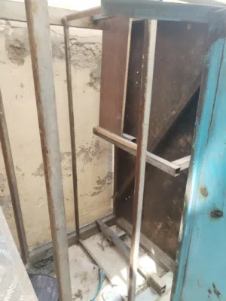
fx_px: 252
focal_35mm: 29
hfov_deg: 48.2
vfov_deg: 61.7
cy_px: 150
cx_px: 113
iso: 244
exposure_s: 1/100
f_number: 1.8
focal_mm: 4.75
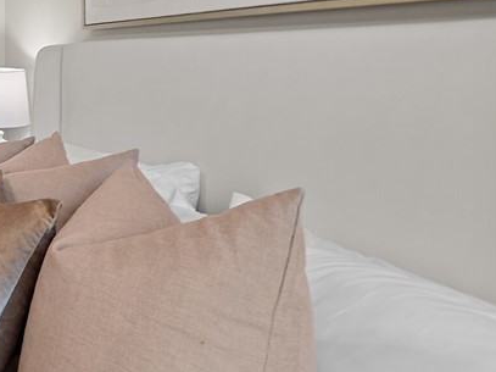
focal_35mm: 41
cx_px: -153
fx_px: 587
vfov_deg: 33.9
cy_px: 65
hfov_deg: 33.3
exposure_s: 1/3
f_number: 8
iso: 100
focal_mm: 16
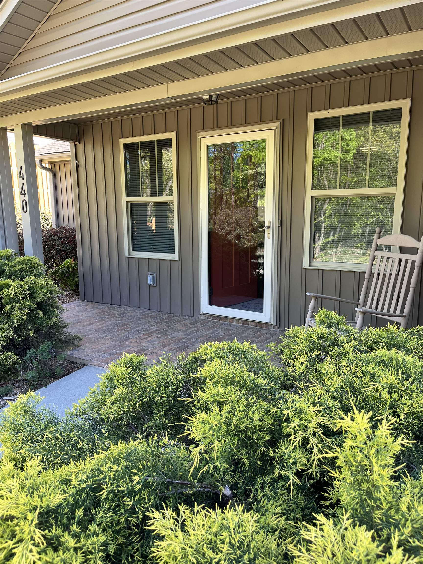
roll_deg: +1.8
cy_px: 282
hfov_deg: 53.1
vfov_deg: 67.3
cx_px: 212
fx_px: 424
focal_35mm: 26
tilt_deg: -8.9
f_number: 1.6
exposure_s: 1/187
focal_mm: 5.1
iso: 40
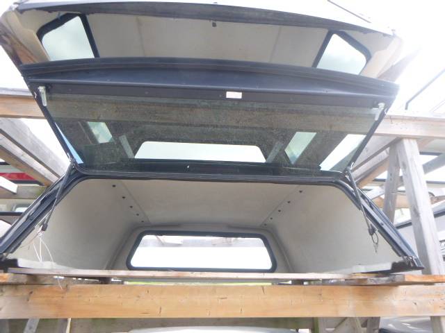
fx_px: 321
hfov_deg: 69.4
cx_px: 222
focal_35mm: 25
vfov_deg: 54.9
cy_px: 166
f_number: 3.9
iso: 125
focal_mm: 4.5
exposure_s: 1/60
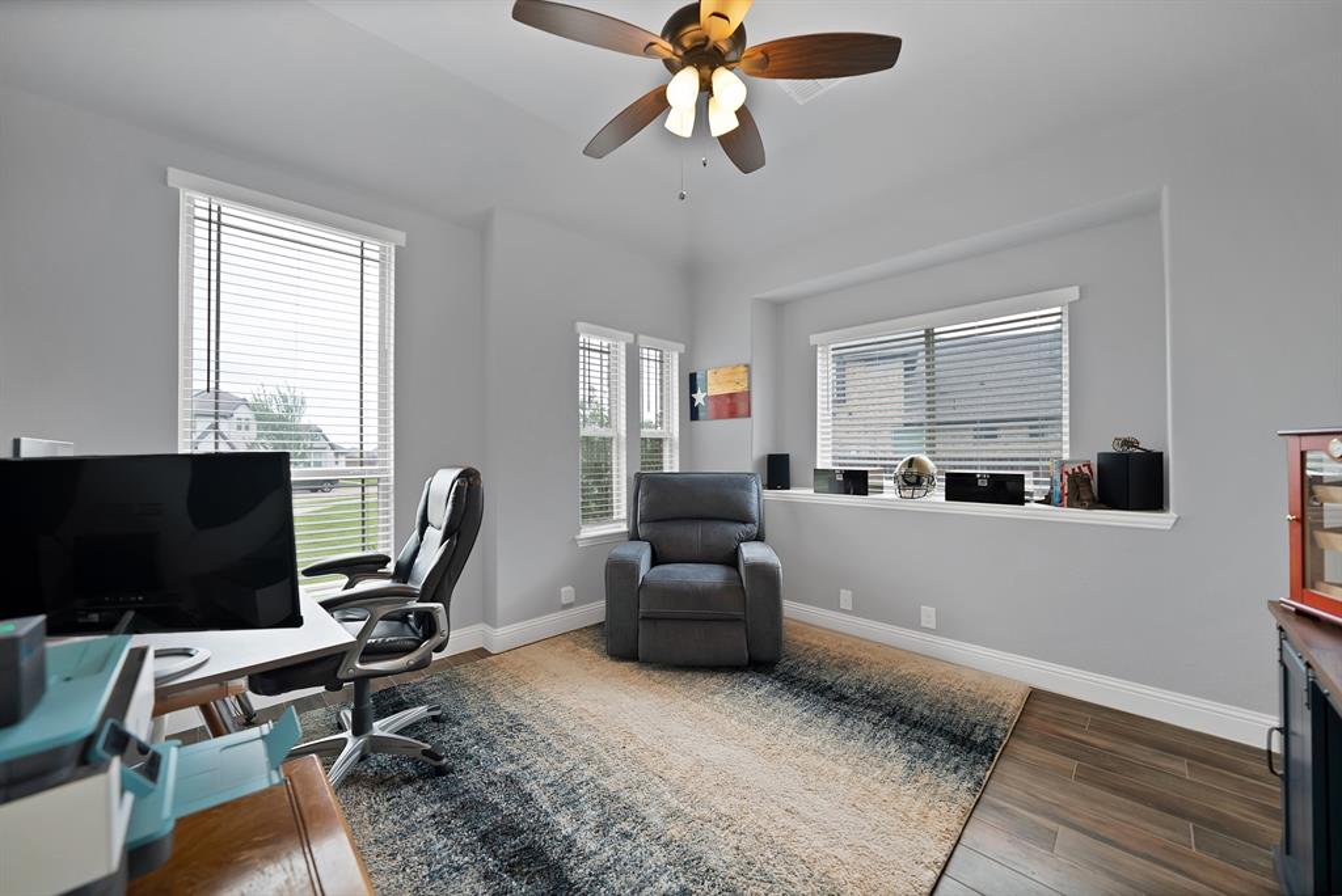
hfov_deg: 112.6
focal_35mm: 12
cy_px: 448
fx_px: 448
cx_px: 671
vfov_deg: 90.1
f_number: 2.8
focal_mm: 12
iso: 640
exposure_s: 1/125
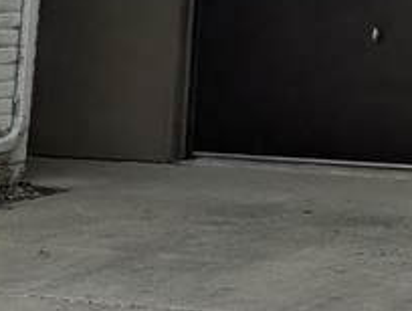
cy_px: -382
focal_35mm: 150
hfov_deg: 12.4
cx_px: 649
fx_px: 1790
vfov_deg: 9.1
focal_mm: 6.9
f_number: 1.68
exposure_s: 1/1271
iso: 17
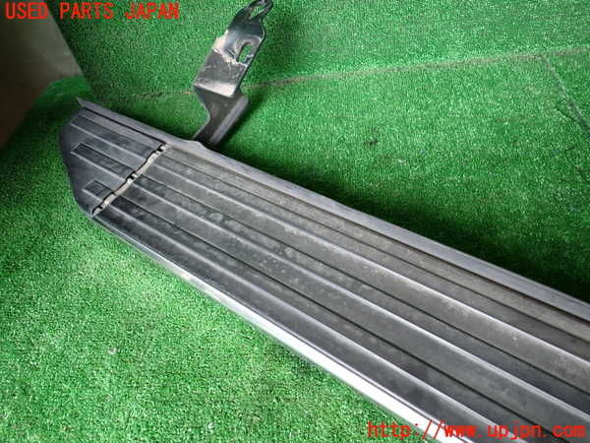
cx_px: 295
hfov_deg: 69.4
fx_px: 426
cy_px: 222
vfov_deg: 54.9
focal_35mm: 25
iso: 125
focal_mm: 4.5
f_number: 2
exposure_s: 1/125
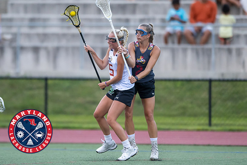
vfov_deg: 2.1
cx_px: 107
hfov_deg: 3.1
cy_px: 74
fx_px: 4506
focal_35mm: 657
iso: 2200
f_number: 2.8
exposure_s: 1/1000
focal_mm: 400
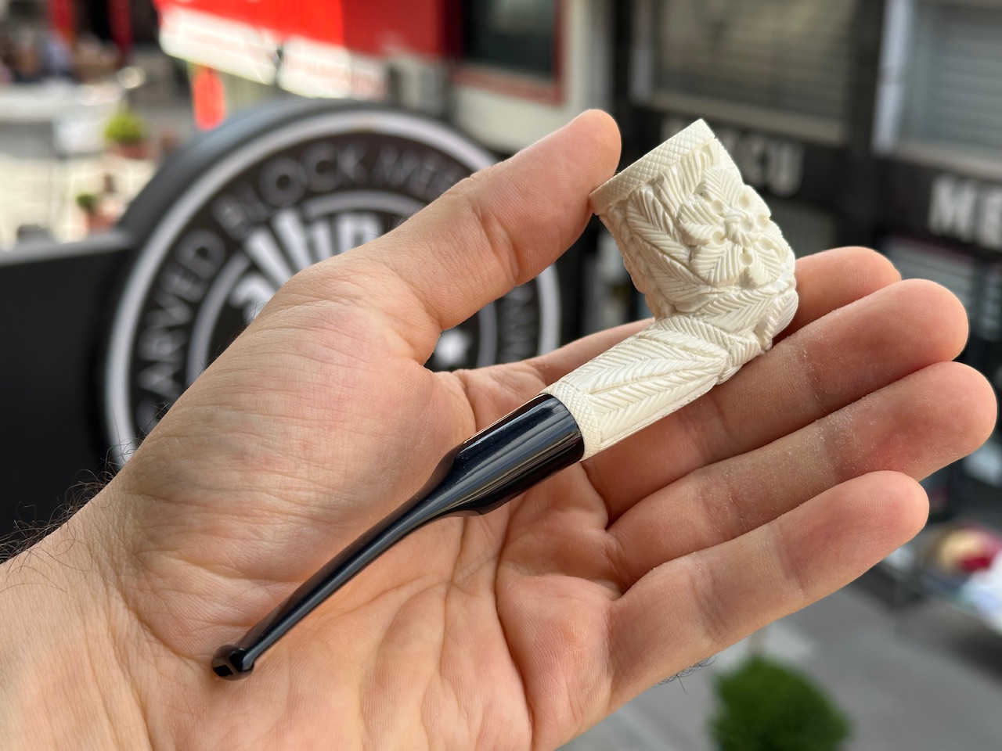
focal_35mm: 48
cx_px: 501
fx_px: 1389
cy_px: 376
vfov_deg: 30.3
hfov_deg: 39.7
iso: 64
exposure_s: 1/767
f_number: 1.78
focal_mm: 6.86
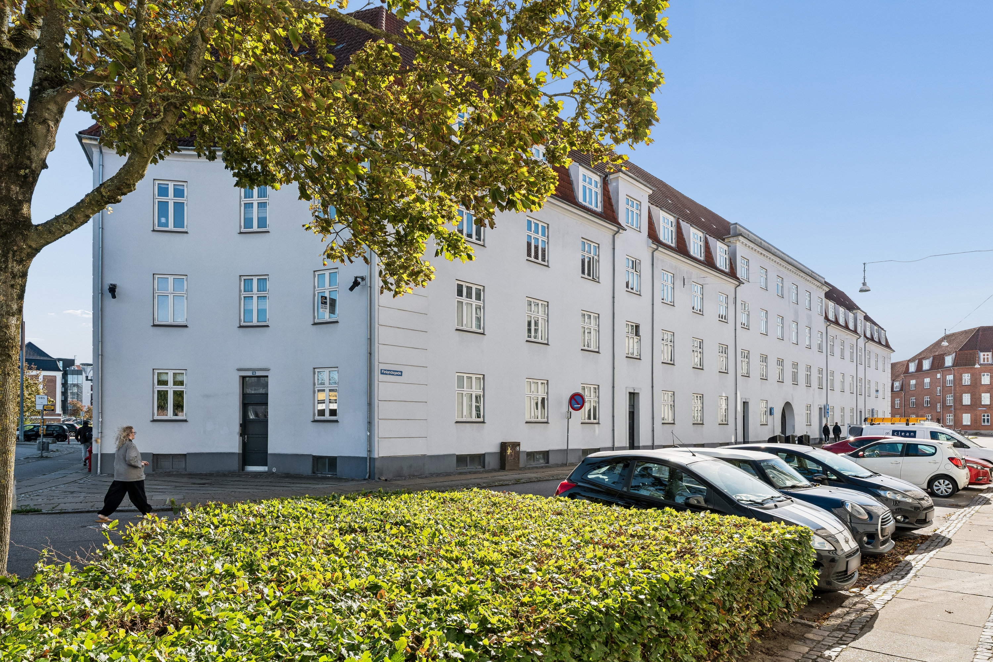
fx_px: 607
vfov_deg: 57.2
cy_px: 331
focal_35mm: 22
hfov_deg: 78.6
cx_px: 496
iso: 400
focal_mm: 22
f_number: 10
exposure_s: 1/400
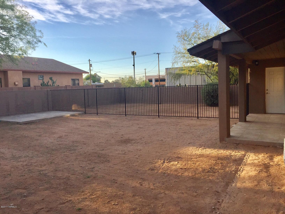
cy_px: 107
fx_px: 239
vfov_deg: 48.2
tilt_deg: -3.8
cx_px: 142
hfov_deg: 61.7
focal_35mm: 29
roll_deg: +0.8
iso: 32
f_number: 2.2
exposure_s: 1/1099
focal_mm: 4.15
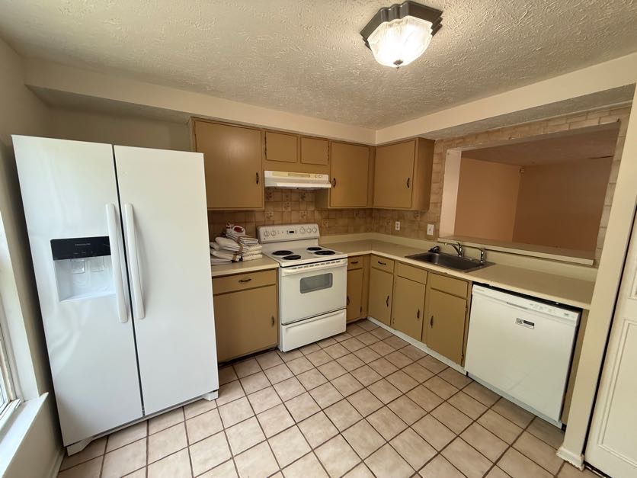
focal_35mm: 14
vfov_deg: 85.7
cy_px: 239
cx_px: 318
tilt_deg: -9.1
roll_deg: -0.1
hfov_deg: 102.1
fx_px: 258
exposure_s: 1/120
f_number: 2.2
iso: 250
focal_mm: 2.22
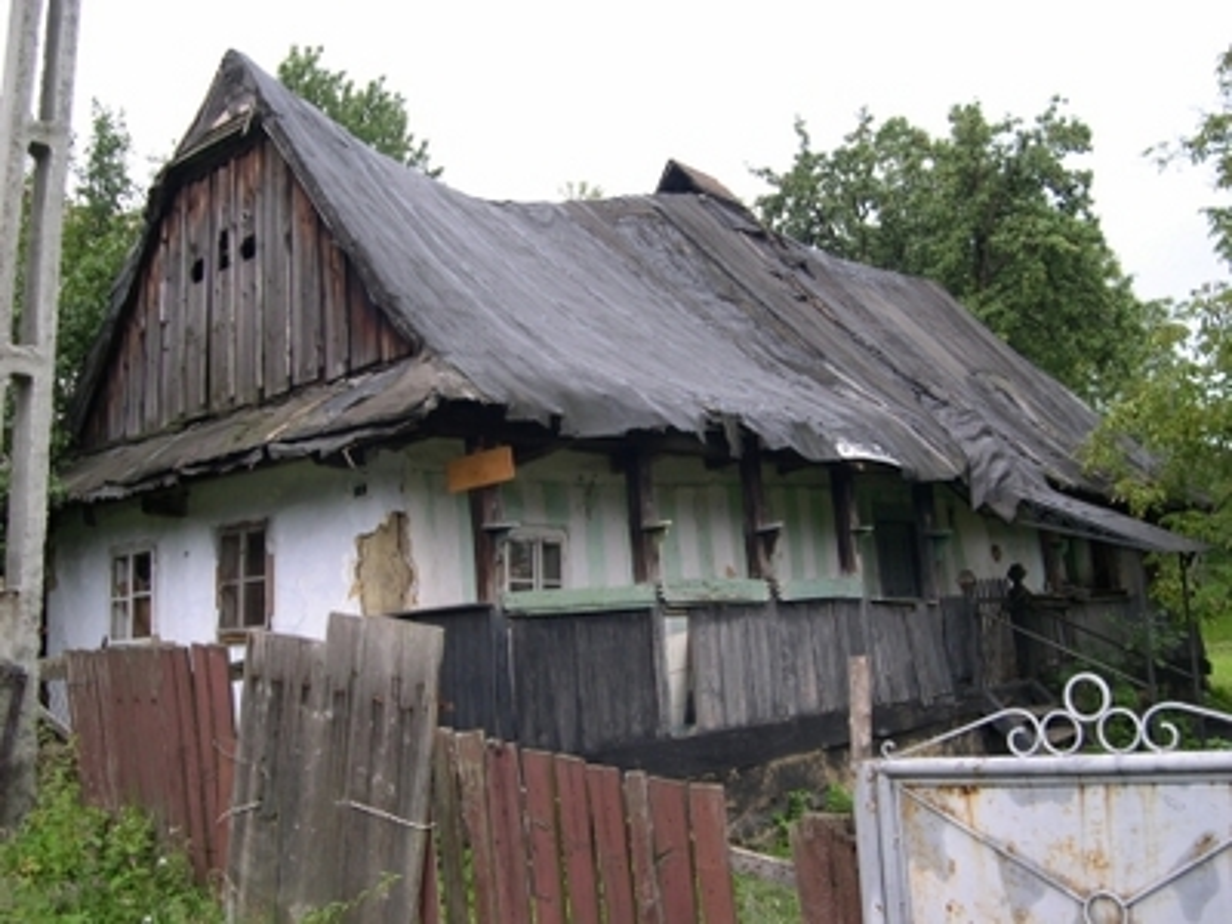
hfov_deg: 49.0
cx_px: 616
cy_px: 462
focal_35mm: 38
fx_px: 1352
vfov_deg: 37.7
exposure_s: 1/65.3
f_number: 2.8
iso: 100
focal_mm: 8
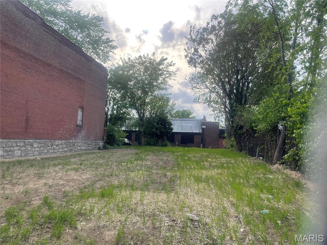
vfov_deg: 53.1
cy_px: 122
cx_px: 164
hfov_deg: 67.3
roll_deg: -2.3
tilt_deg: +5.0
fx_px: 246
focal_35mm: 26
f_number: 1.6
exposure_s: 1/1618
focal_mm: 4.2
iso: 32
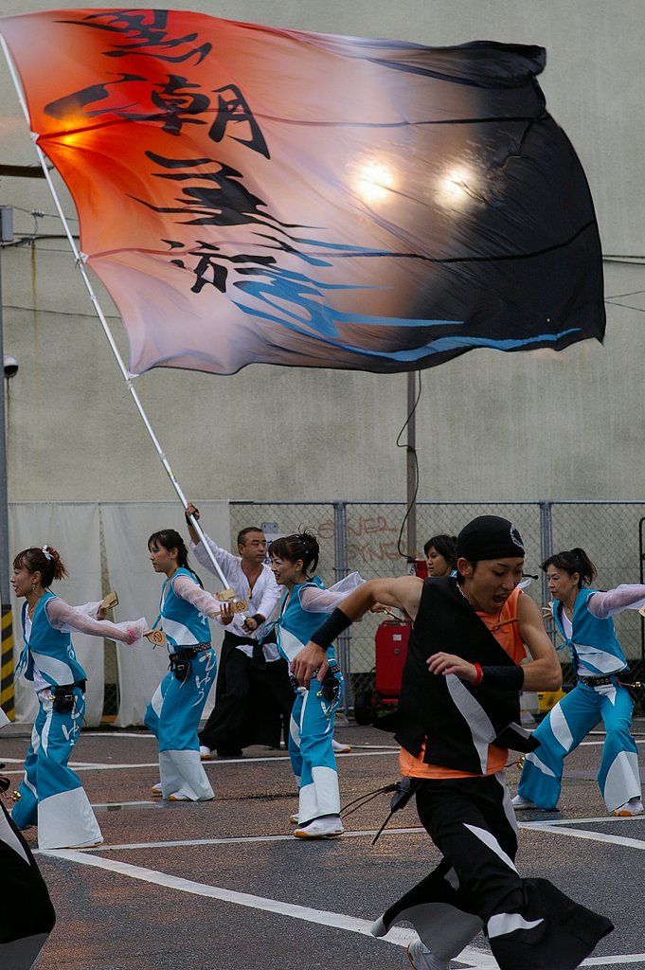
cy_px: 485
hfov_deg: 11.8
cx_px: 322
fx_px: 3109
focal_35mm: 116
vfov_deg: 17.7
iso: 400
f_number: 5
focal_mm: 77
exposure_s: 1/400
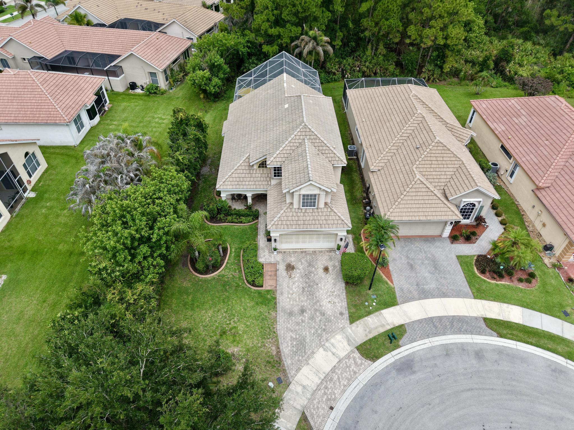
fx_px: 398
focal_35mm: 24
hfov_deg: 71.6
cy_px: 215
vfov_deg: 56.8
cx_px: 287
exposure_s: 1/120
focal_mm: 8.67
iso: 110
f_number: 1.8
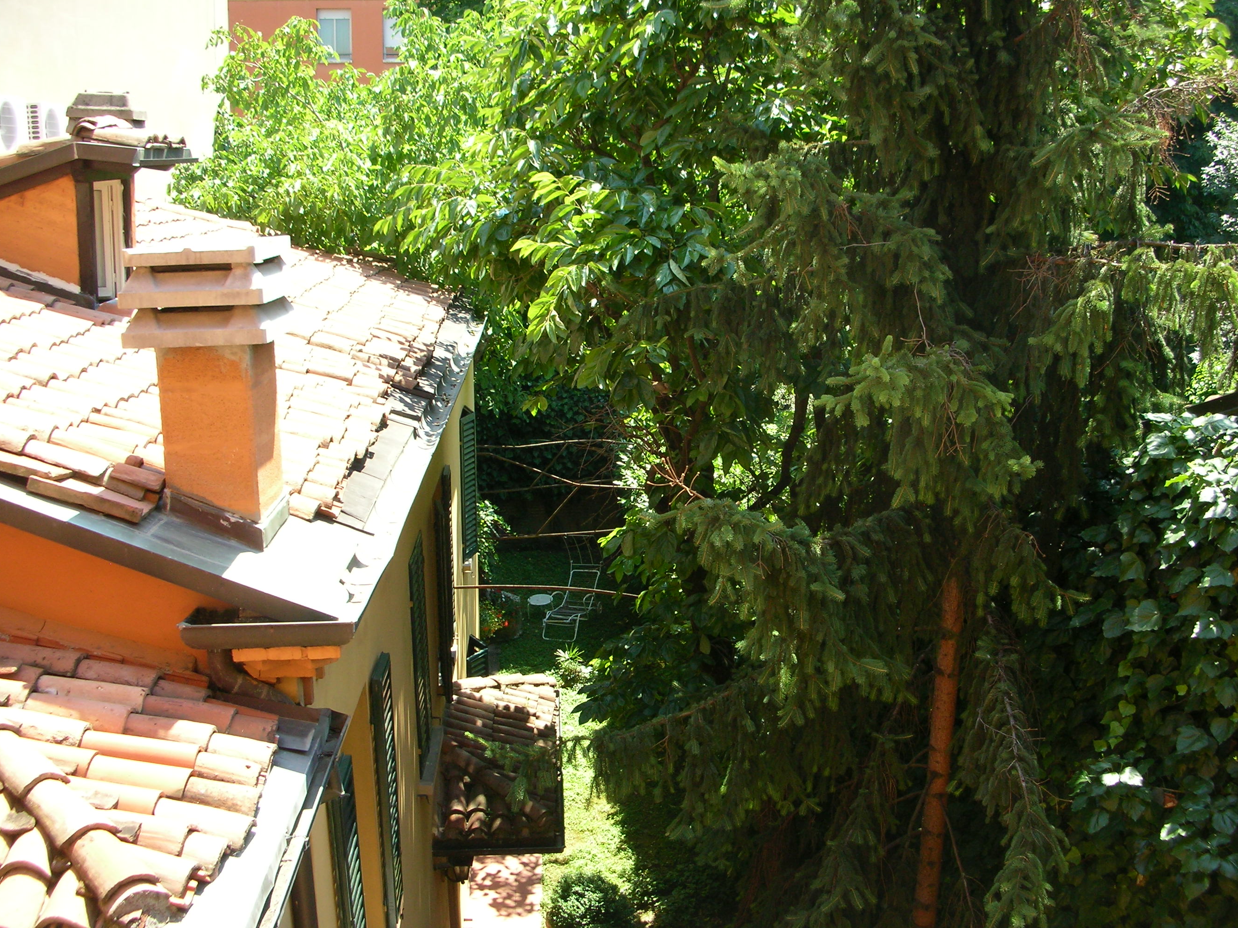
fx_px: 1323
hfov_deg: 50.1
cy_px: 457
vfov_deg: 38.7
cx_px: 626
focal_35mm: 37
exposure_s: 1/162
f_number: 3
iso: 50
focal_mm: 5.8
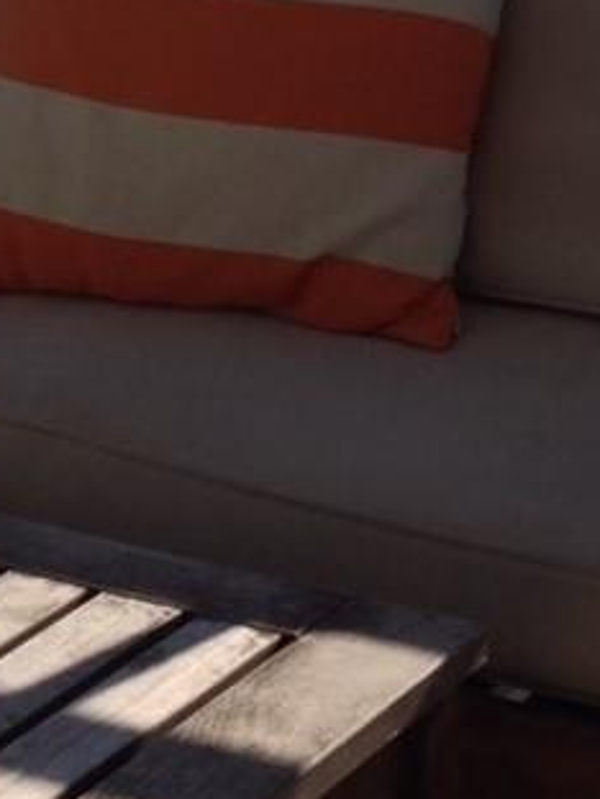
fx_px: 3906
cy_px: -72
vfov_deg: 11.5
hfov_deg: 8.3
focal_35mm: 169
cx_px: -608
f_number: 2.4
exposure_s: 1/1748
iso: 50
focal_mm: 4.12
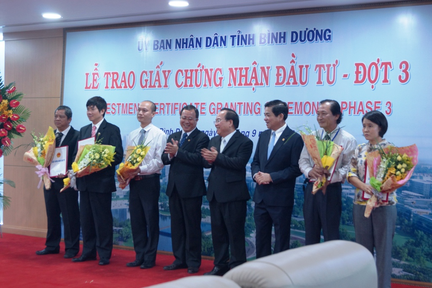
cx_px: 216
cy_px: 144
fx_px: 720
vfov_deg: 22.6
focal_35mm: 60
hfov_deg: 33.4
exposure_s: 1/15
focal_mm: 40
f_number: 5.6
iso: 500
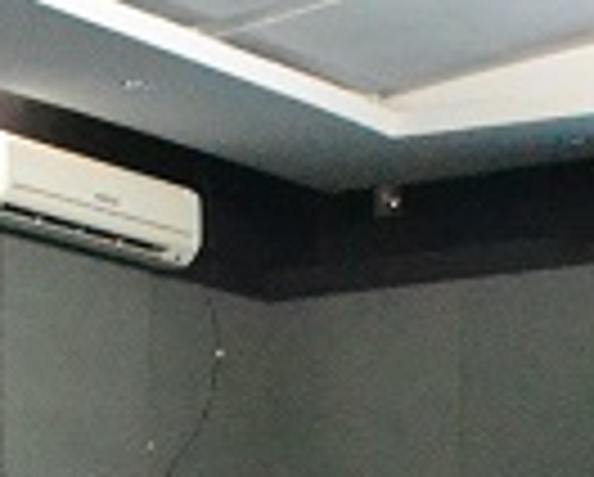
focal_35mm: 170
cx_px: 378
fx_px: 2993
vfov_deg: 8.3
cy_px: 1190
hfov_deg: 11.3
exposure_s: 1/80
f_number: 4.5
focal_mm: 20
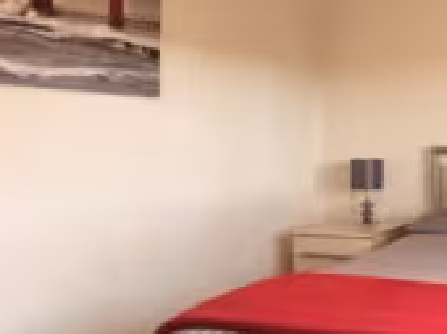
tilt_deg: -0.3
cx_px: 486
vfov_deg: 31.4
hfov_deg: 35.6
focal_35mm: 46
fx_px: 593
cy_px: 142
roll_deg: +0.7
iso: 100
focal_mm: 1.57
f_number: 1.8
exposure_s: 1/100
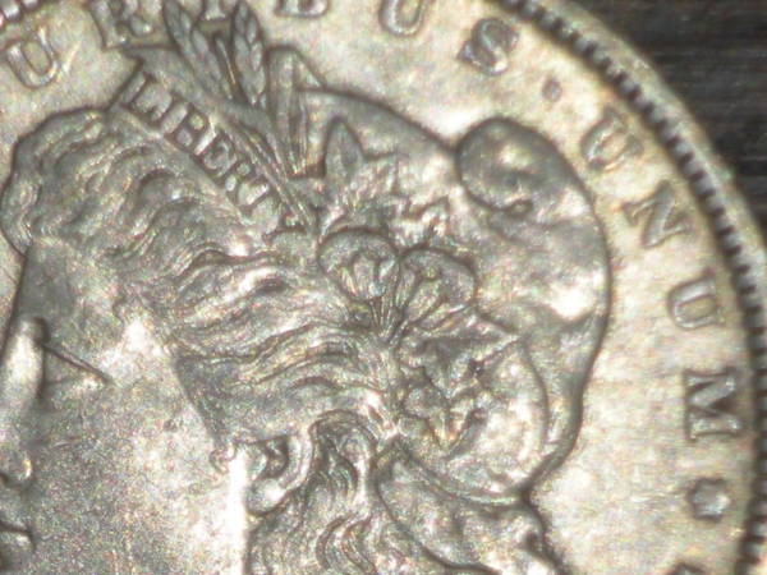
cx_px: 384
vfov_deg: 8.2
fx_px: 3988
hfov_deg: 11.0
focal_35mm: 180
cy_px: 288
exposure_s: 1/125
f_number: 5.6
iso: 64
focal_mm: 31.5
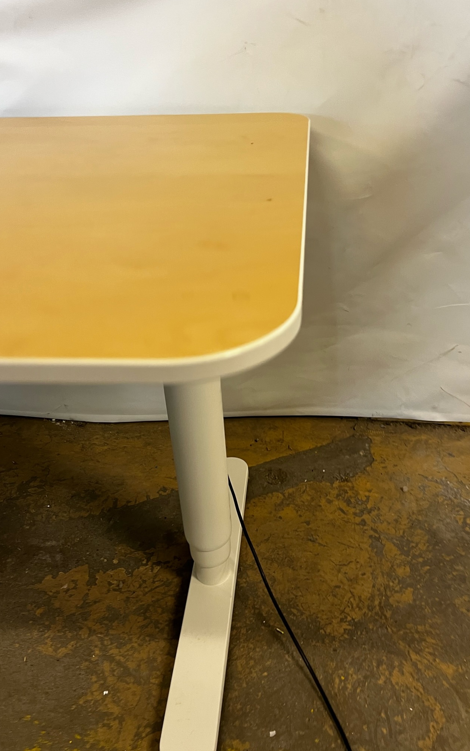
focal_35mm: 28
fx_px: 574
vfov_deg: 66.5
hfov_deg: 44.5
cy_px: 378
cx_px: 248
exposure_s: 1/50
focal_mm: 5.1
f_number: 1.6
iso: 100
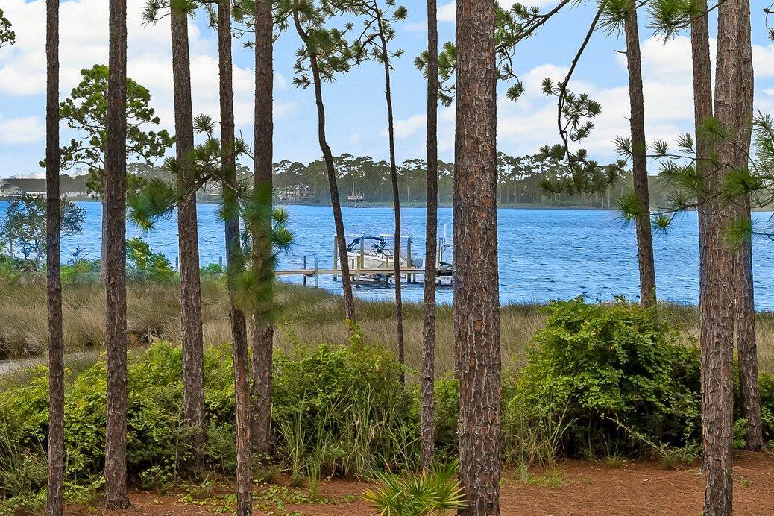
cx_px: 102
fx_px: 1526
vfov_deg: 19.1
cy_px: 175
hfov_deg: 27.6
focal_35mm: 71
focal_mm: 24
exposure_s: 1/320
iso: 400
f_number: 8
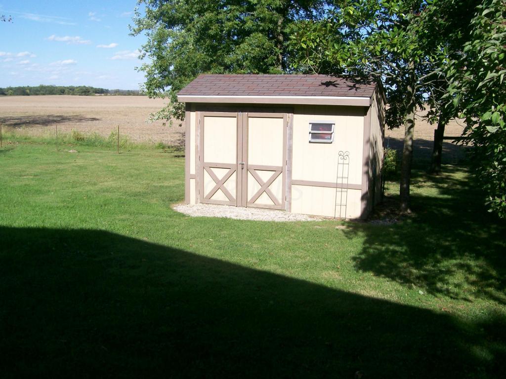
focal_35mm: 36
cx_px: 253
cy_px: 190
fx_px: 526
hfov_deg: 51.4
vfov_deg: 39.7
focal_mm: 6
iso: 80
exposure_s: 1/501
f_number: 4.8
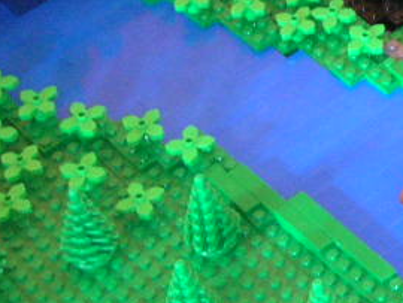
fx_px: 2121
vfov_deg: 8.1
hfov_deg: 10.2
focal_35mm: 182
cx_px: 749
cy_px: -97
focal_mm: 8
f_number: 3.2
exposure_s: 1/5.3
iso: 165
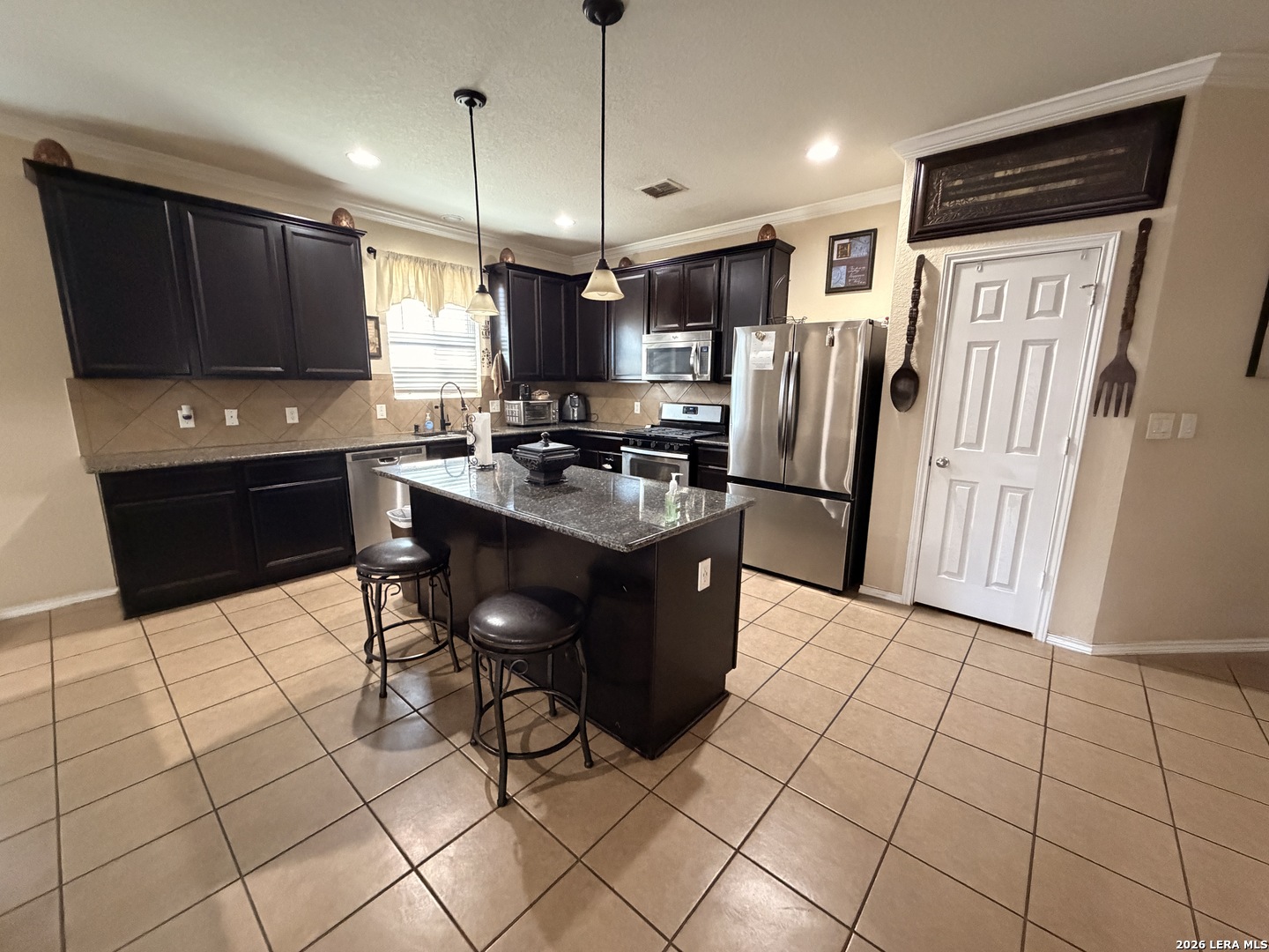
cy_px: 476
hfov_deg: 102.1
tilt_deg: -10.6
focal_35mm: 14
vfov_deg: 85.7
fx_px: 513
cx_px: 634
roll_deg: +0.0
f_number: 2.2
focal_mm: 2.22
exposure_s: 1/60
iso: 1000
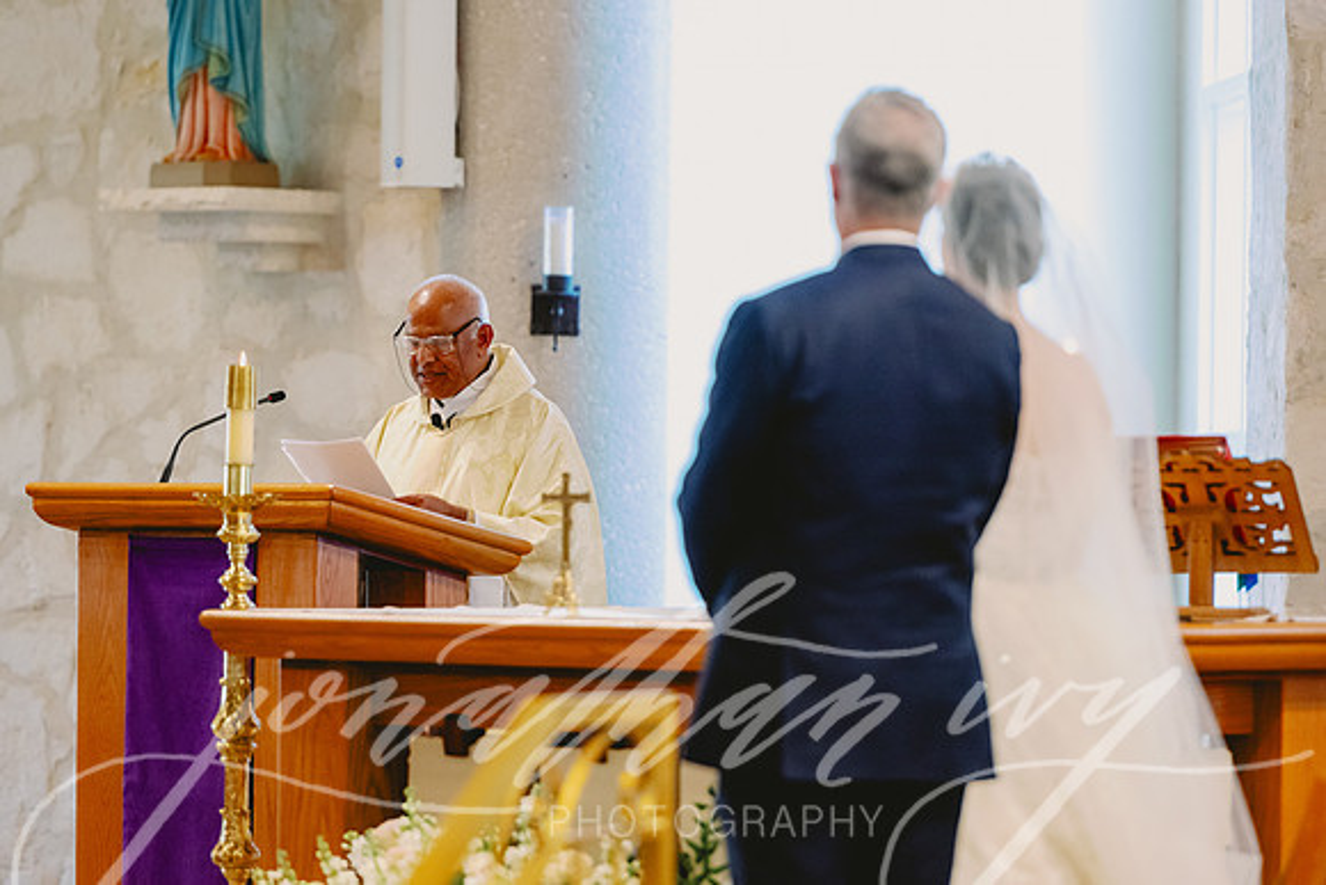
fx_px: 8191
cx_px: 628
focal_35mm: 222
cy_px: 393
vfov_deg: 6.2
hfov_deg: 9.3
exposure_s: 1/320
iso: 2500
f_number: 2.8
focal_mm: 200
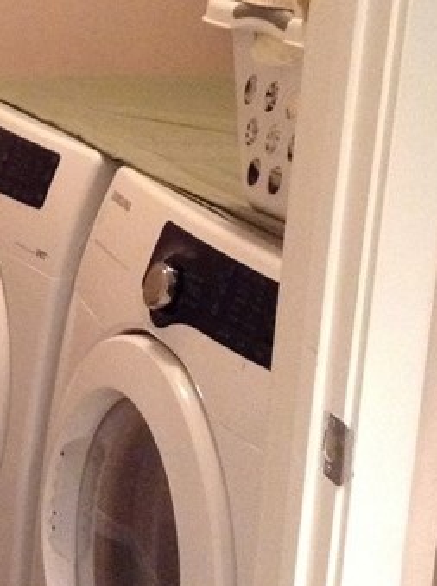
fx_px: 1689
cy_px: 249
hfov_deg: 14.6
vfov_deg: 19.7
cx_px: 40
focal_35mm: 100
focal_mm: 3.3
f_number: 2.4
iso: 320
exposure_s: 1/15
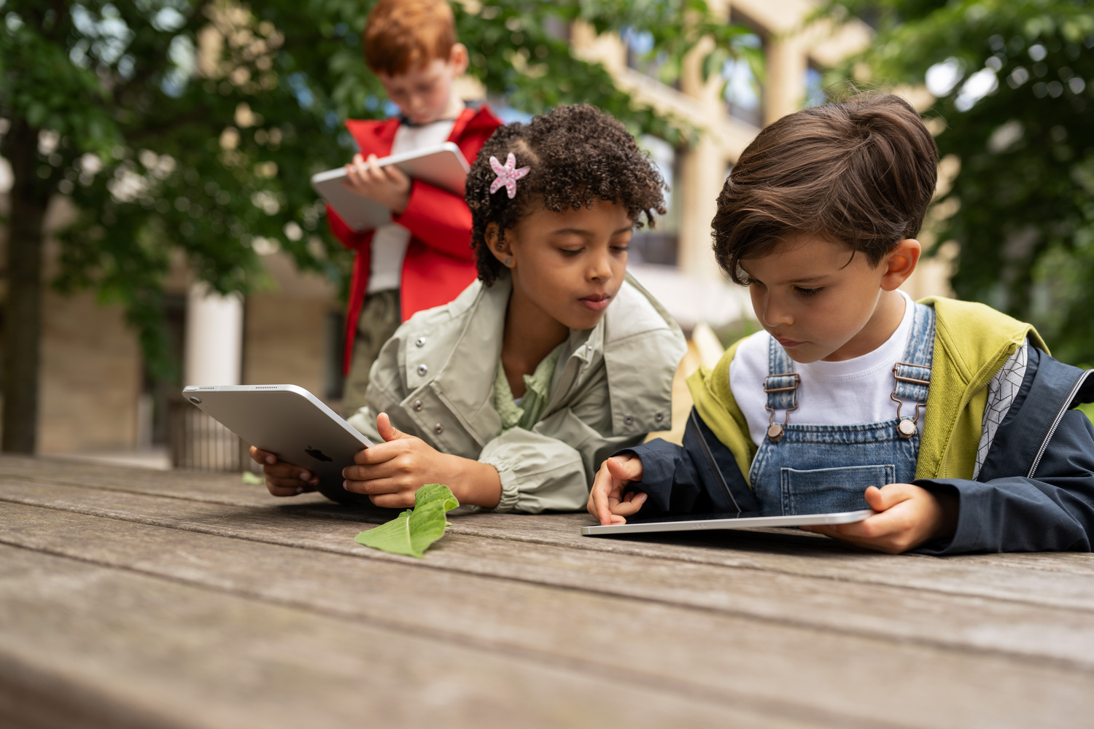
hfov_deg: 54.4
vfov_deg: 37.9
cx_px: 547
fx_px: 1064
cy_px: 364
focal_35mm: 35
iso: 80
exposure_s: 1/320
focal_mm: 35
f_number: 2.2
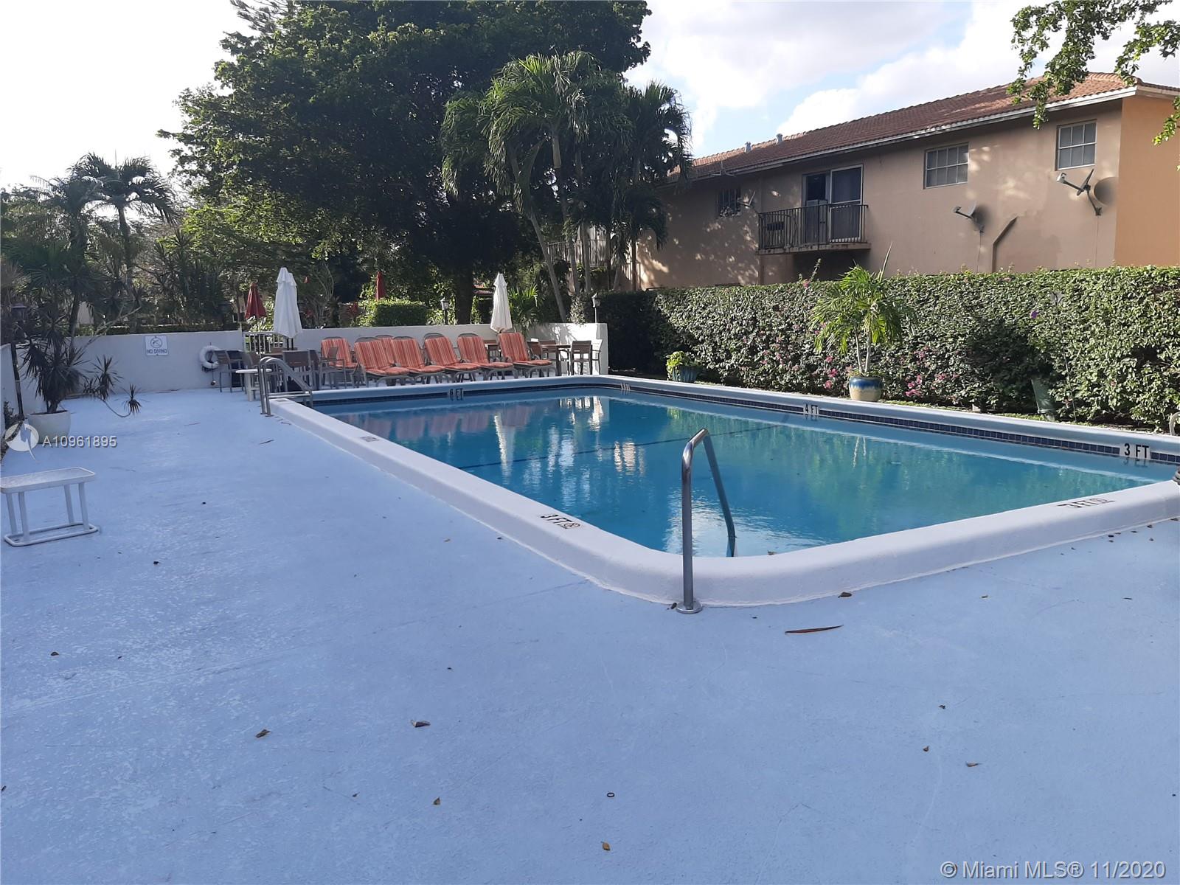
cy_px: 442
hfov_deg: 67.3
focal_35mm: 26
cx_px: 590
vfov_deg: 53.1
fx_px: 886
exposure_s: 1/1376
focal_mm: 3.93
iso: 40
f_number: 1.7
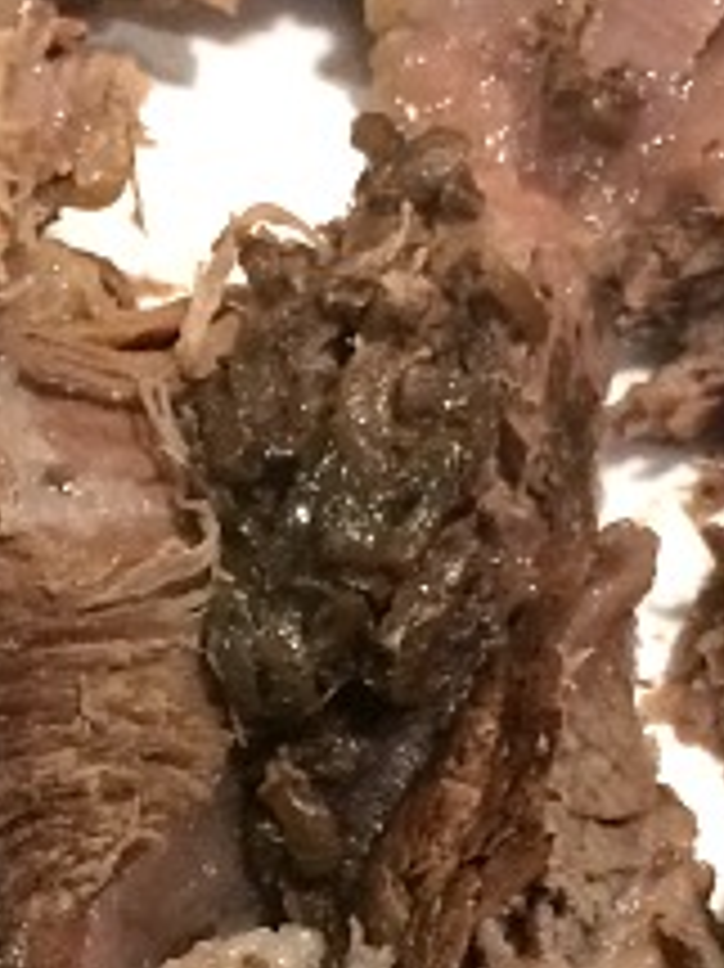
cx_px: 49
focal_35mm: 108
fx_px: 3015
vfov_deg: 17.6
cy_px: 1076
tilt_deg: -65.4
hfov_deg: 13.6
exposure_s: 1/30
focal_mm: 4.15
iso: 160
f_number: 2.2
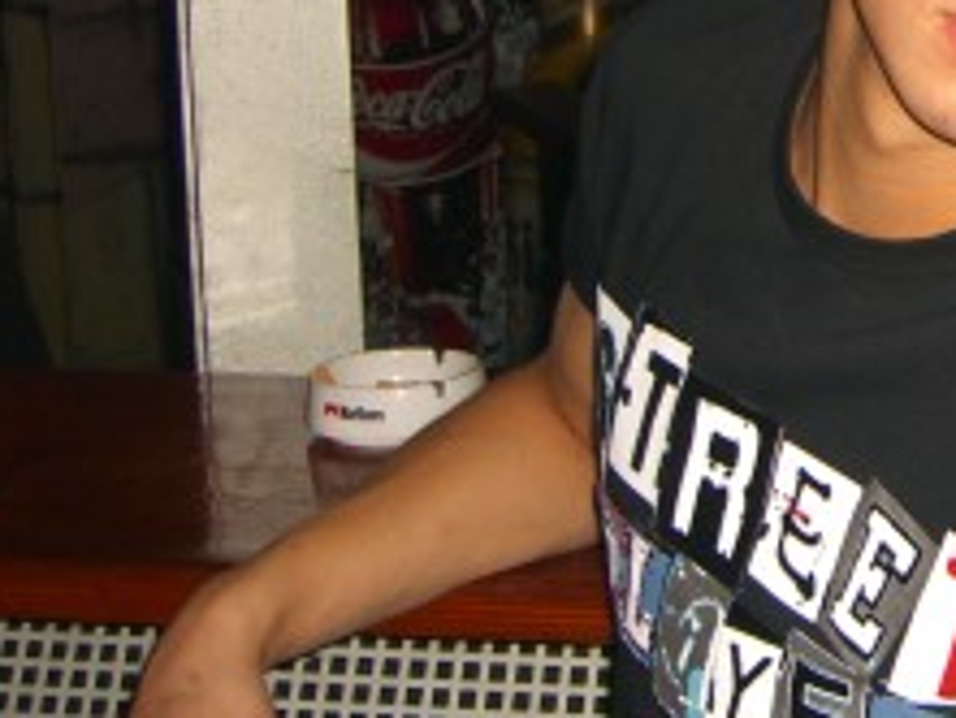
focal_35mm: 103
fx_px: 2846
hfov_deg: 18.2
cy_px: 39
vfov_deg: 14.2
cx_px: 1103
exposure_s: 1/60
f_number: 2.8
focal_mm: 7.9
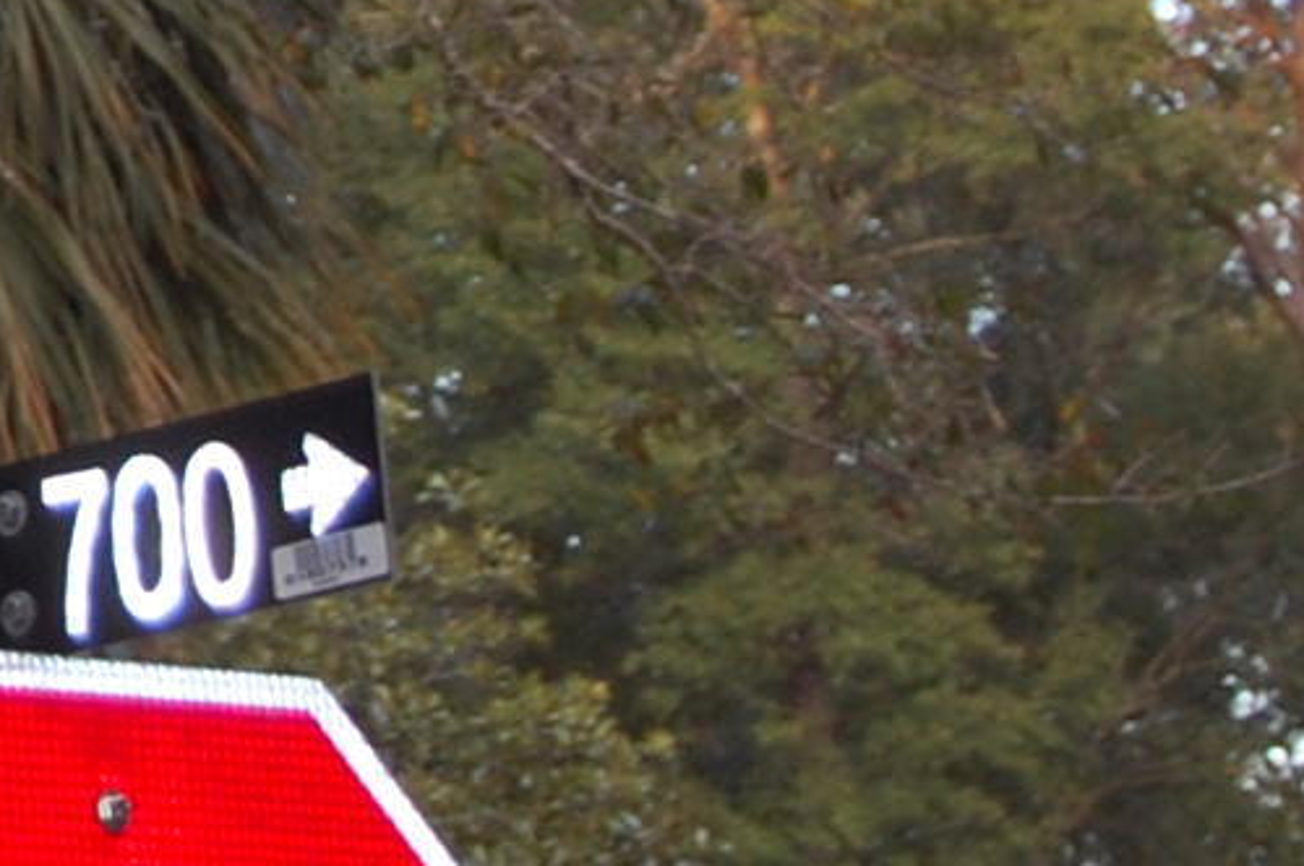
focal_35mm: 284
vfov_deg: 4.8
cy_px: -730
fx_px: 10274
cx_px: -1466
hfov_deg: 7.0
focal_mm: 42
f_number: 5.3
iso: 400
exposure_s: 1/60
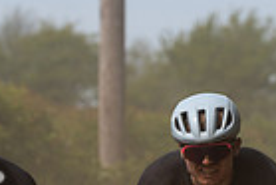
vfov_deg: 2.4
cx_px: 181
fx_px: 4459
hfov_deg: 3.5
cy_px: 204
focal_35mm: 581
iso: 160
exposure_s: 1/1000
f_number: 5
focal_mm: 139
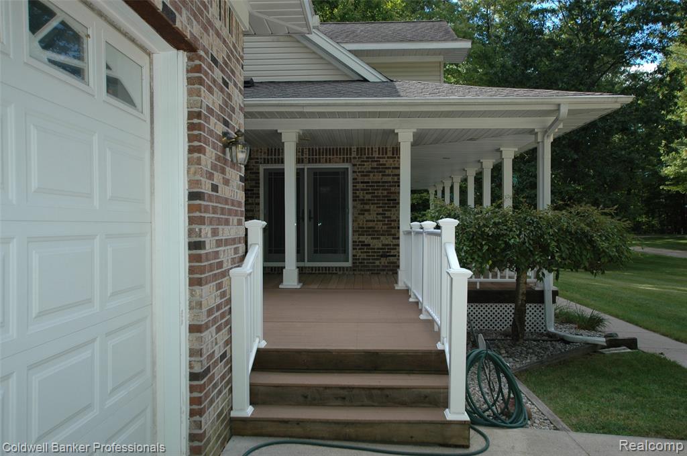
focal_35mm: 30
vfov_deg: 43.5
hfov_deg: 62.0
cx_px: 344
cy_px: 228
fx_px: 572
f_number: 3.5
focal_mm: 20
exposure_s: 1/500
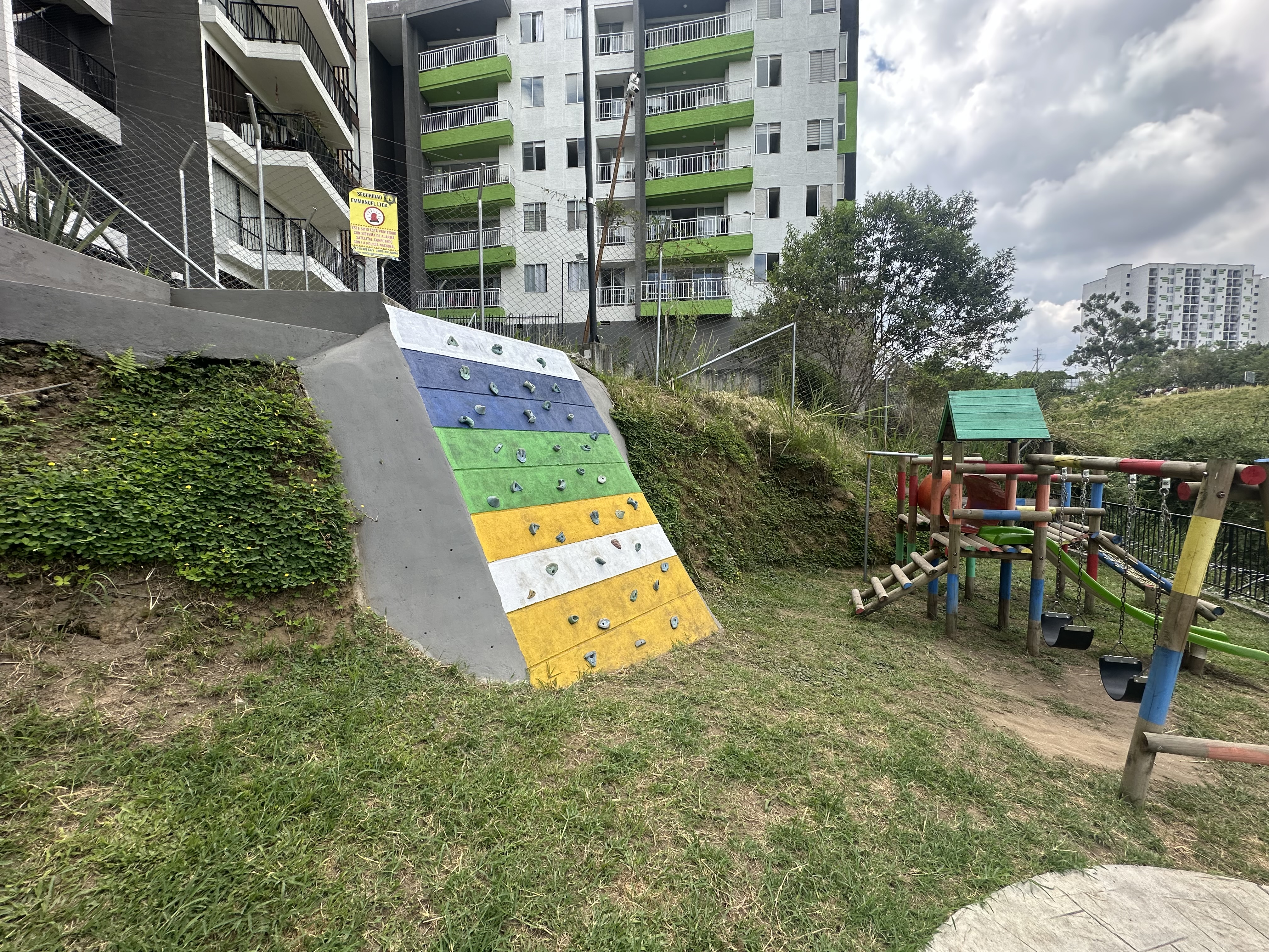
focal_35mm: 14
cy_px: 476
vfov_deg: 85.7
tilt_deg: -4.0
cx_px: 634
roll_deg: +1.7
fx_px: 513
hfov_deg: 102.1
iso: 40
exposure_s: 1/910
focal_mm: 2.22
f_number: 2.2
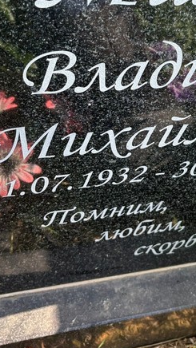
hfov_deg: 22.8
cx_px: 146
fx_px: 481
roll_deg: -8.2
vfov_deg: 39.3
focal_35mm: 52
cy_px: 111
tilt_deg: -39.6
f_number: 1.6
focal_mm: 5.96
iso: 50
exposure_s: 1/373
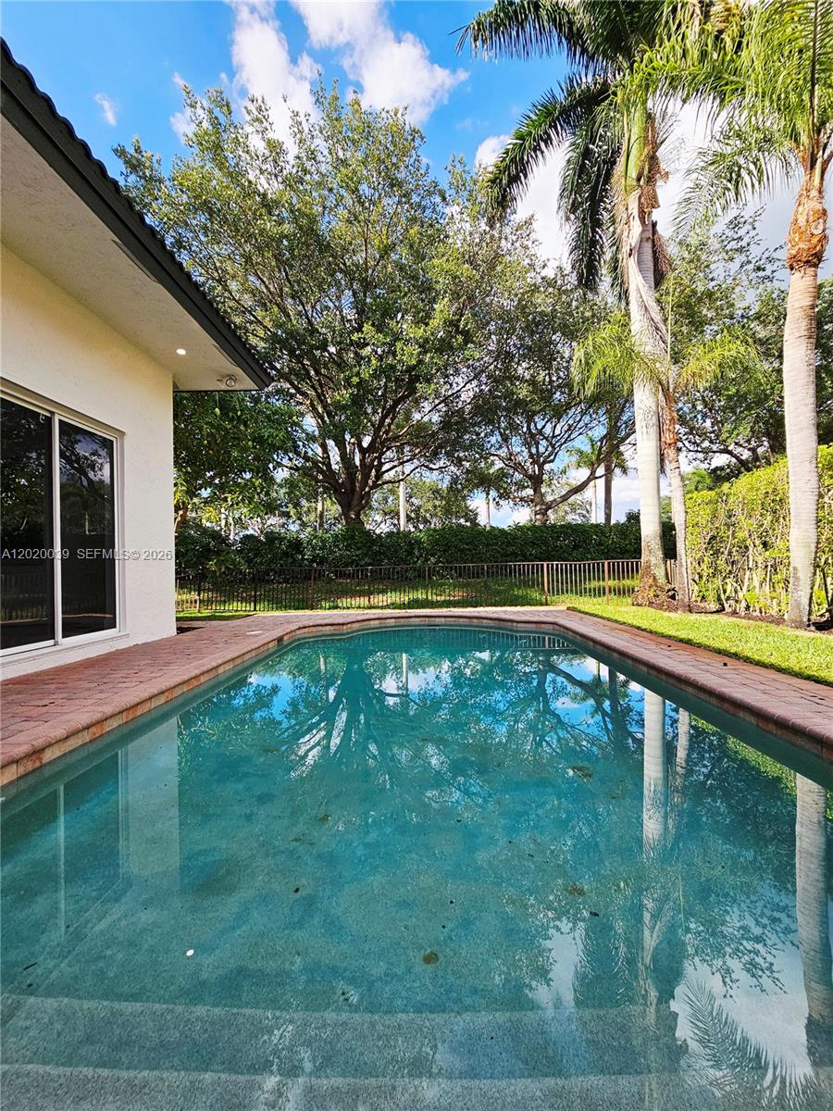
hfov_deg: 89.9
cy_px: 556
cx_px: 416
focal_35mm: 13
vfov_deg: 106.2
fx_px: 417
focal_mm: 2.2
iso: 50
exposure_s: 1/909
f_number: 2.2
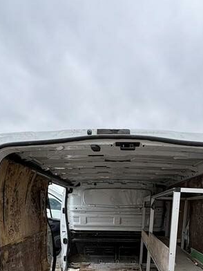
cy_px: 242
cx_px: 114
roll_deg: -0.5
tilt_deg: -9.1
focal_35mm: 32
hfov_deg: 44.1
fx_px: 250
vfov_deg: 50.6
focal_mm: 2.22
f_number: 2.2
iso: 64
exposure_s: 1/505
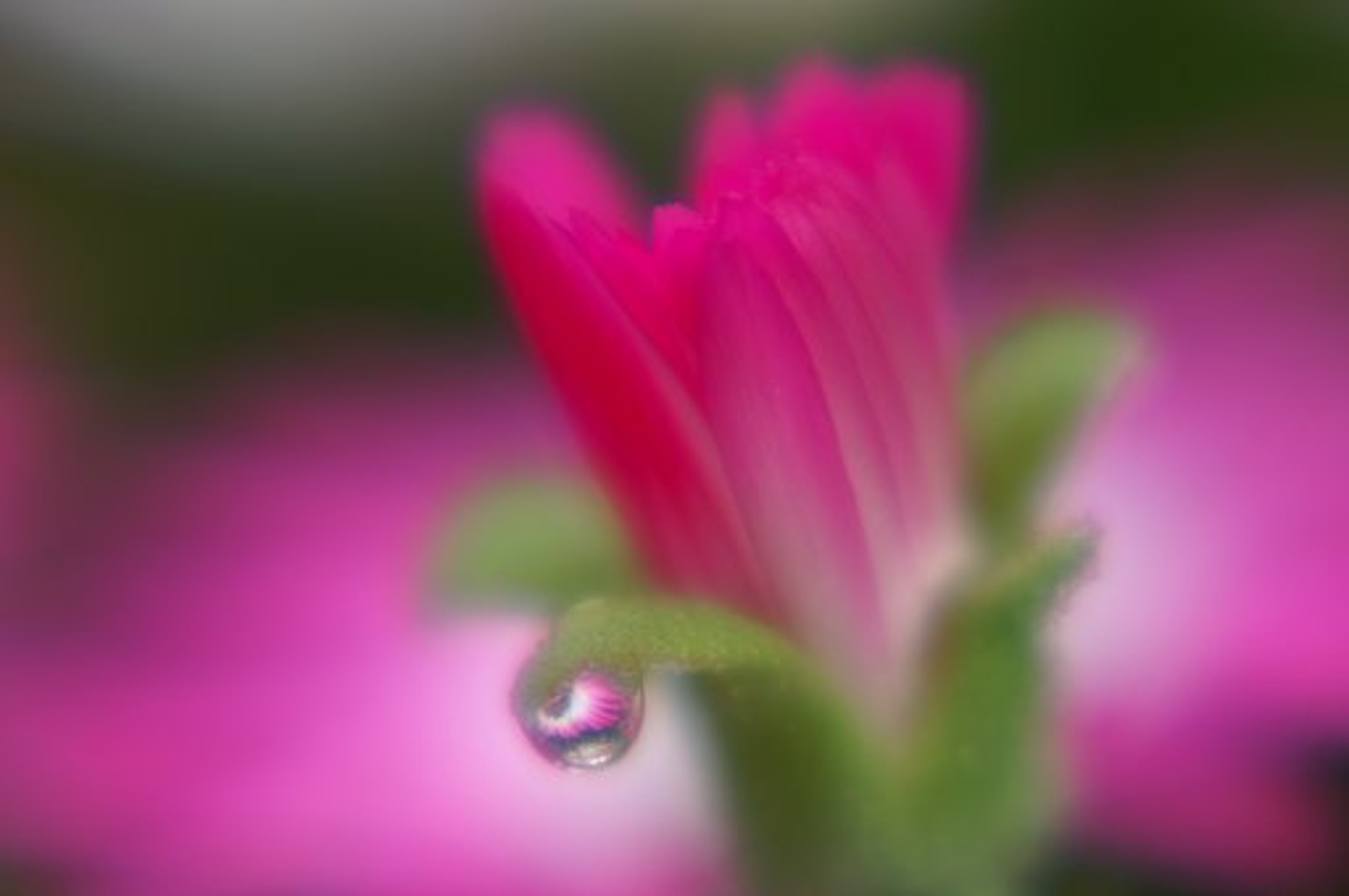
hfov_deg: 13.7
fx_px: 5614
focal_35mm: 150
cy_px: 448
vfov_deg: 9.1
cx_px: 674
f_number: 2.8
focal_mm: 100
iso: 100
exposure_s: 1/250
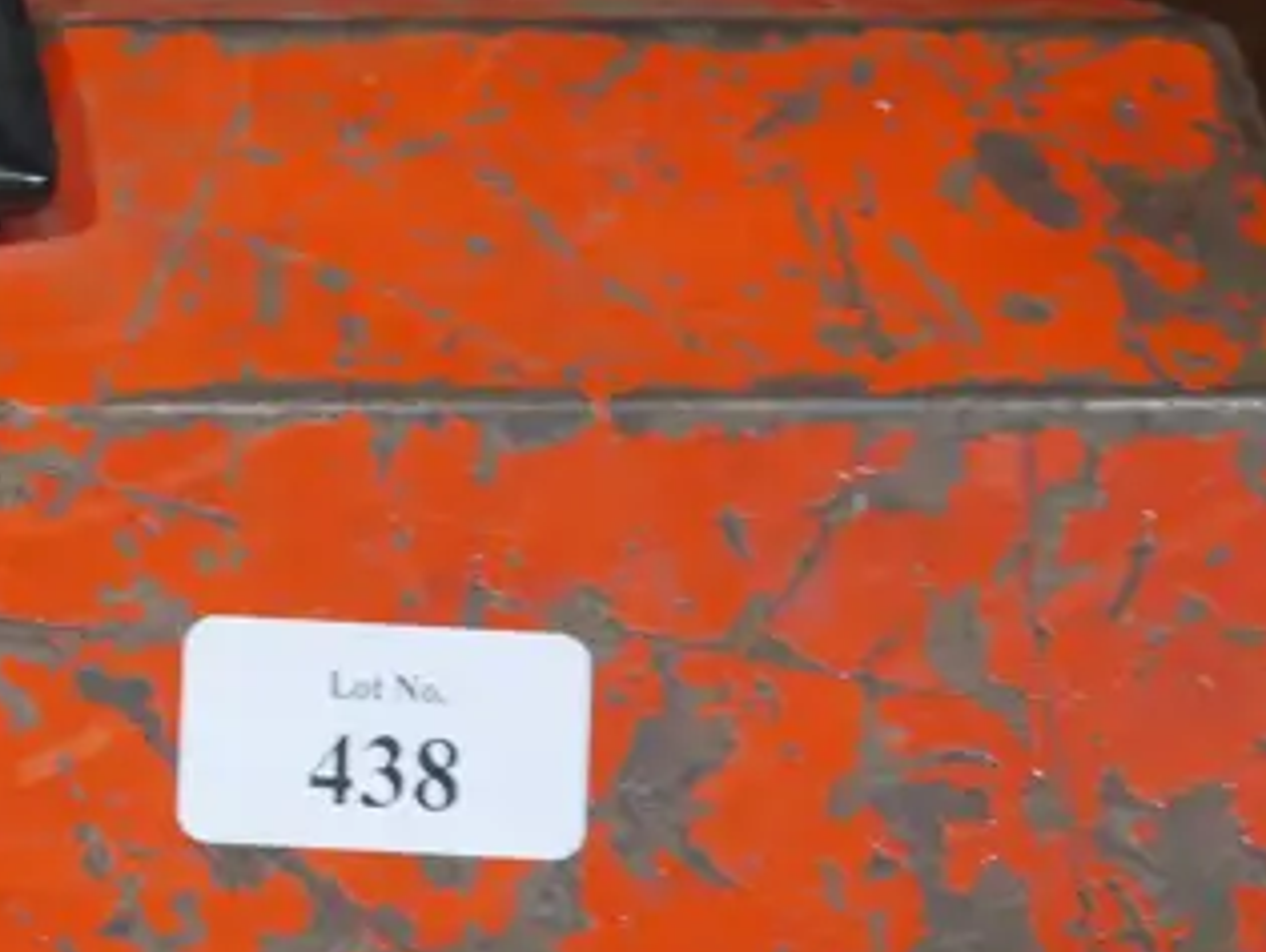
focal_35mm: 130
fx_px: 4760
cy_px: 753
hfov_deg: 14.1
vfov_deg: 11.4
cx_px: -659
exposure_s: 1/60
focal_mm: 20
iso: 500
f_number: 4.4
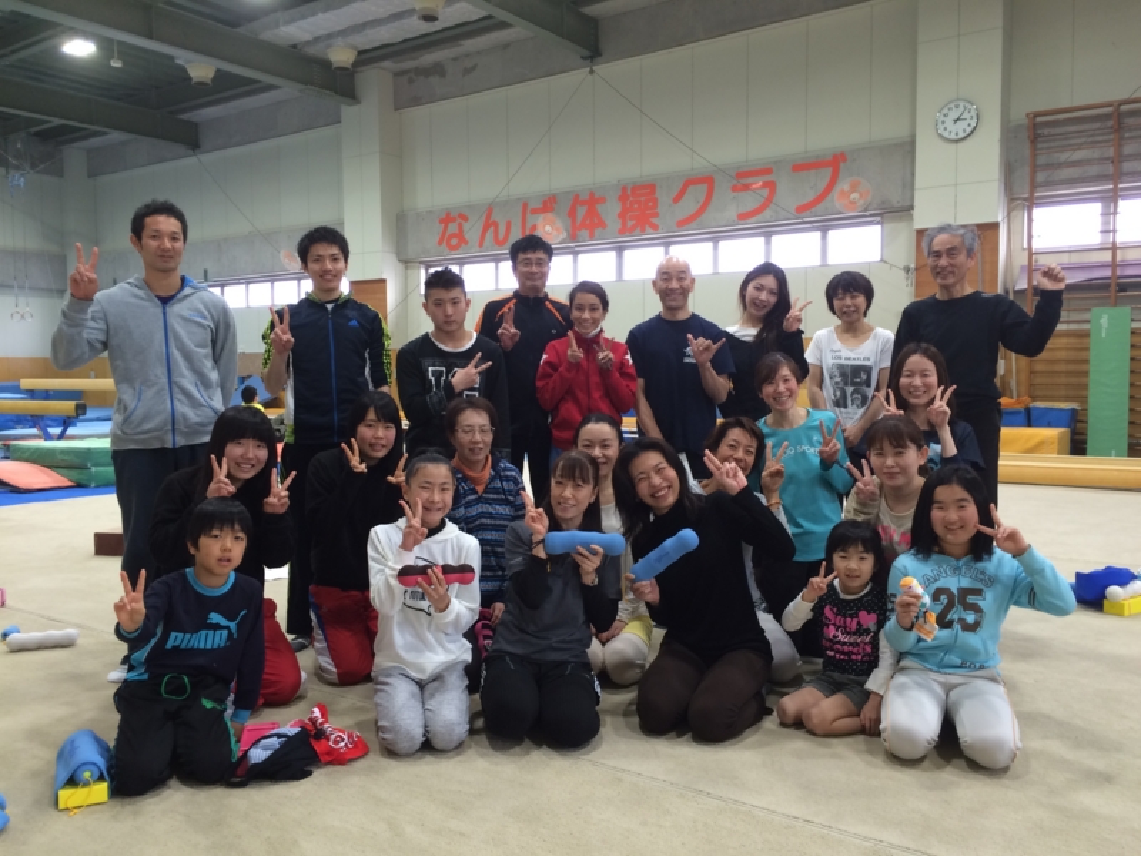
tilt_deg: -3.3
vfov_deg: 48.2
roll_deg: +1.4
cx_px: 570
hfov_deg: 61.7
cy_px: 428
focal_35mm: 29
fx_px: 956
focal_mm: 4.15
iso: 64
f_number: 2.2
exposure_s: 1/30
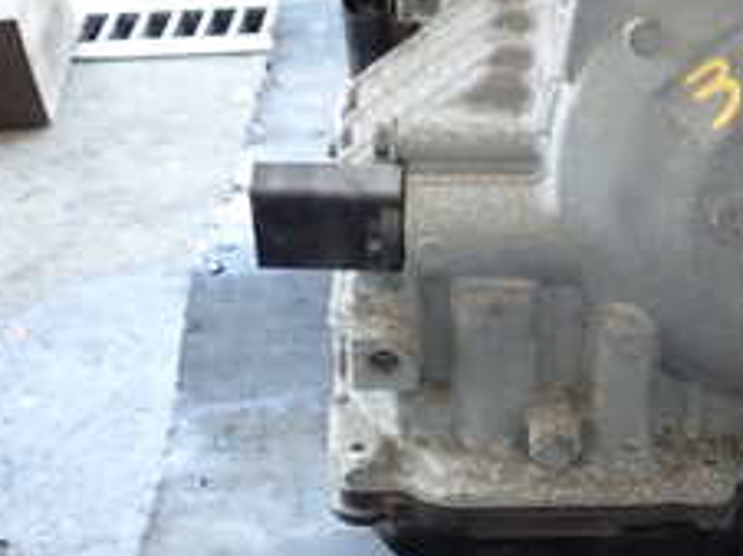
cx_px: 858
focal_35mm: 85
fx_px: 1823
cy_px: 359
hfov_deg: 21.6
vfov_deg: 17.3
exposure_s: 1/50
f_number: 2.4
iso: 200
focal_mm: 5.79
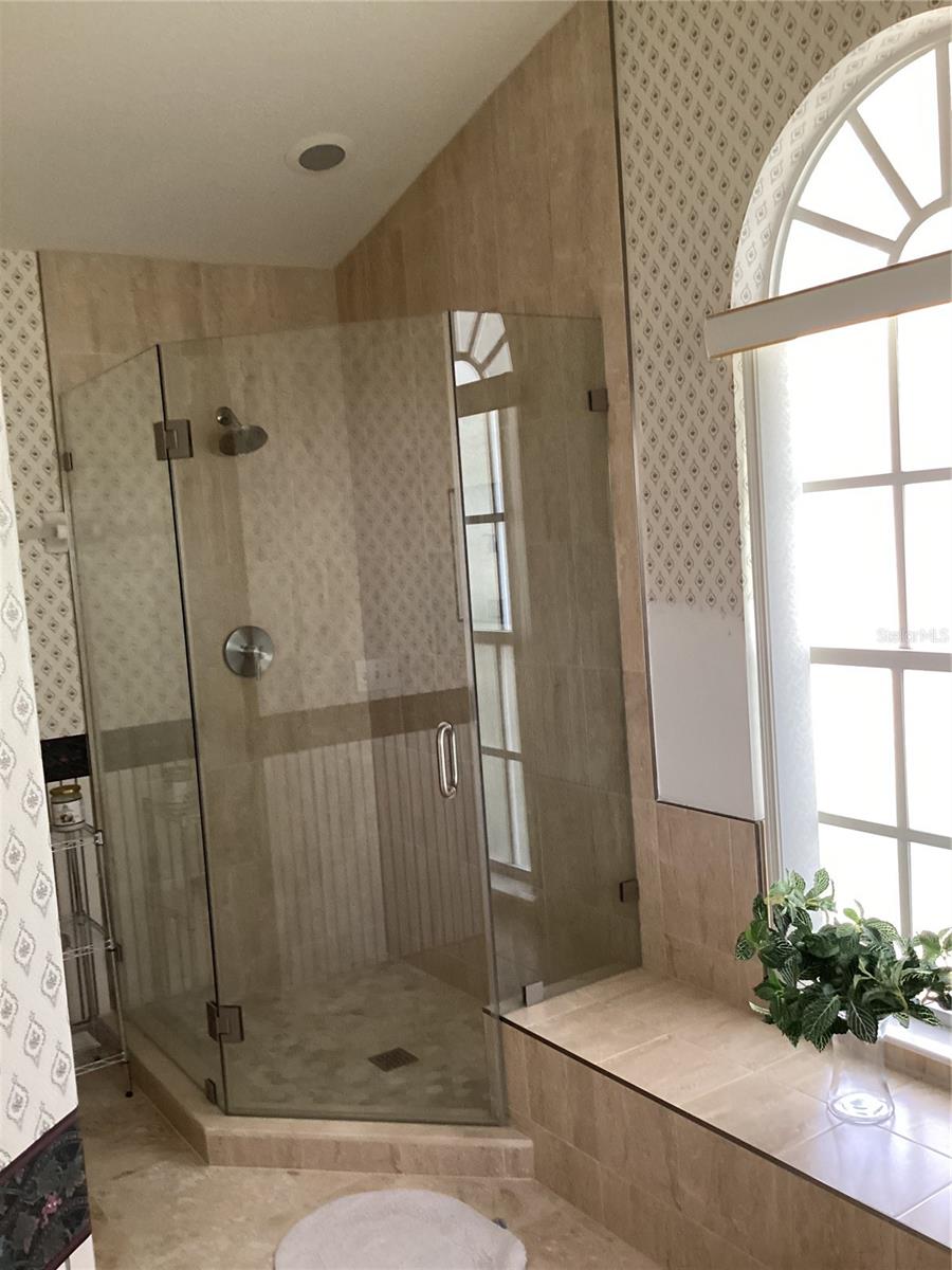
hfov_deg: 45.4
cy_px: 635
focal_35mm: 31
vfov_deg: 58.4
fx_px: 1137
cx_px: 476
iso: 320
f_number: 2.4
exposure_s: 1/60
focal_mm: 3.3
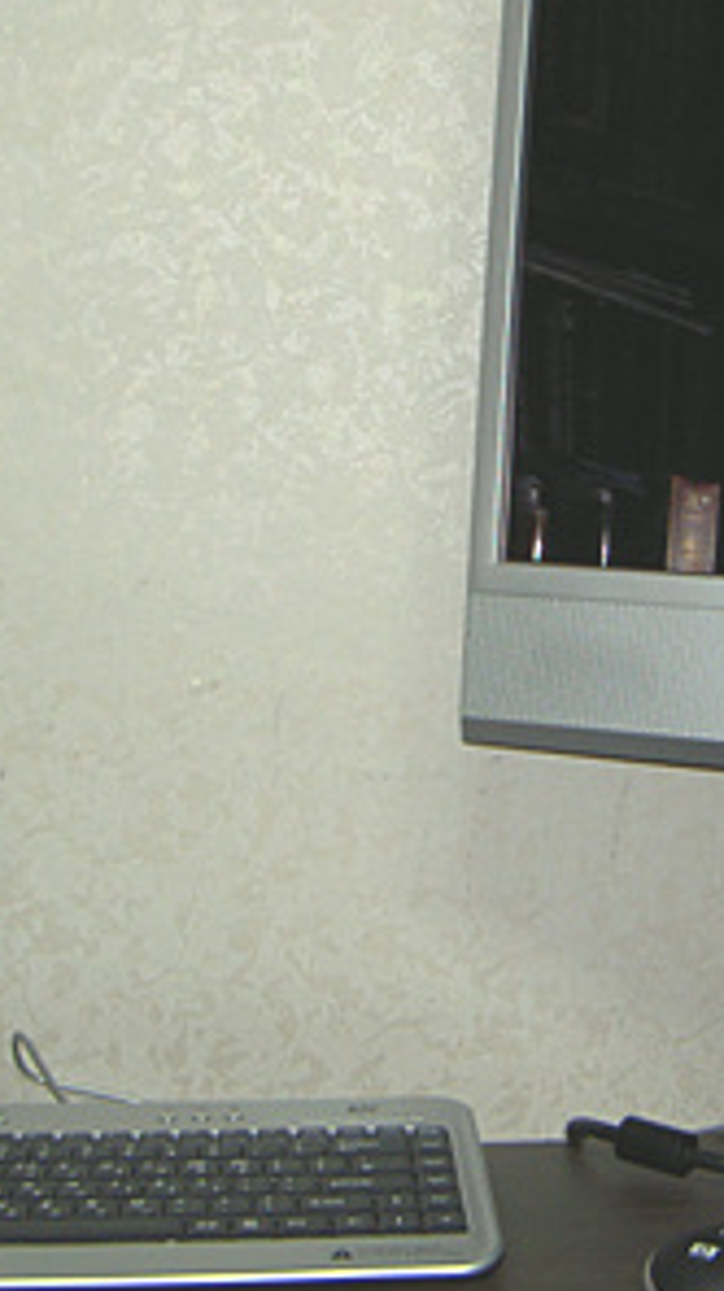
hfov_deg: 17.4
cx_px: 493
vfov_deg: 30.6
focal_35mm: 69
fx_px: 2360
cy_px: 598
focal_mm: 8
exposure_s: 1/60
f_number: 2.8
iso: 100
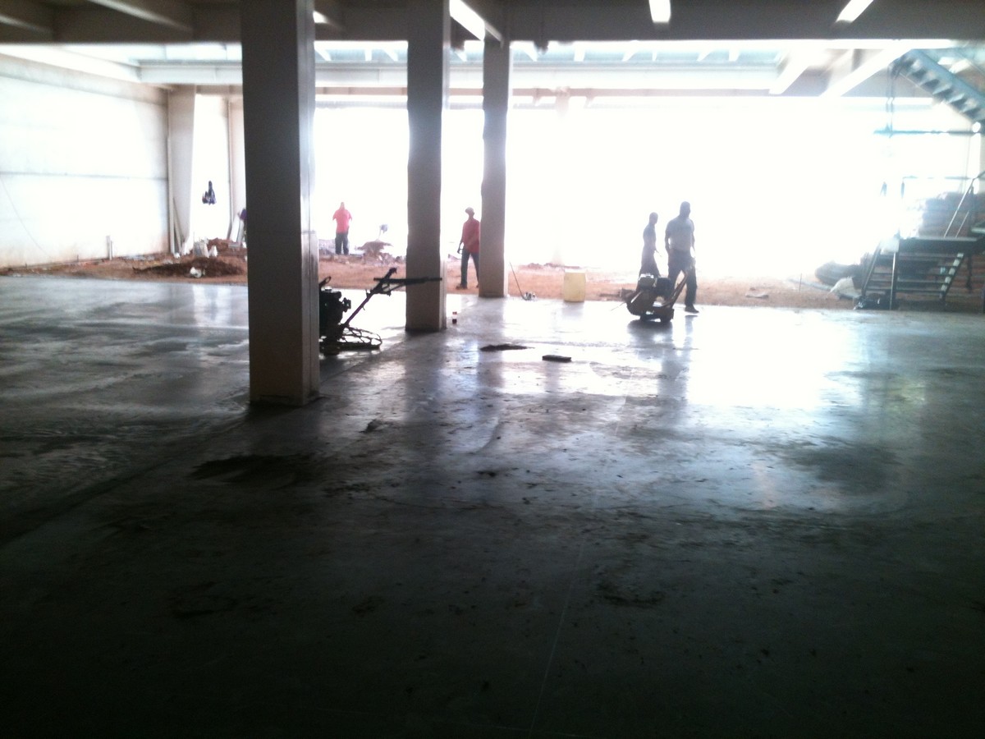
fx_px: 996
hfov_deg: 52.6
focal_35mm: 35
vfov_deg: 40.7
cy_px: 370
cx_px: 492
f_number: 2.8
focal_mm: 3.85
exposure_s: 1/40
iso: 80
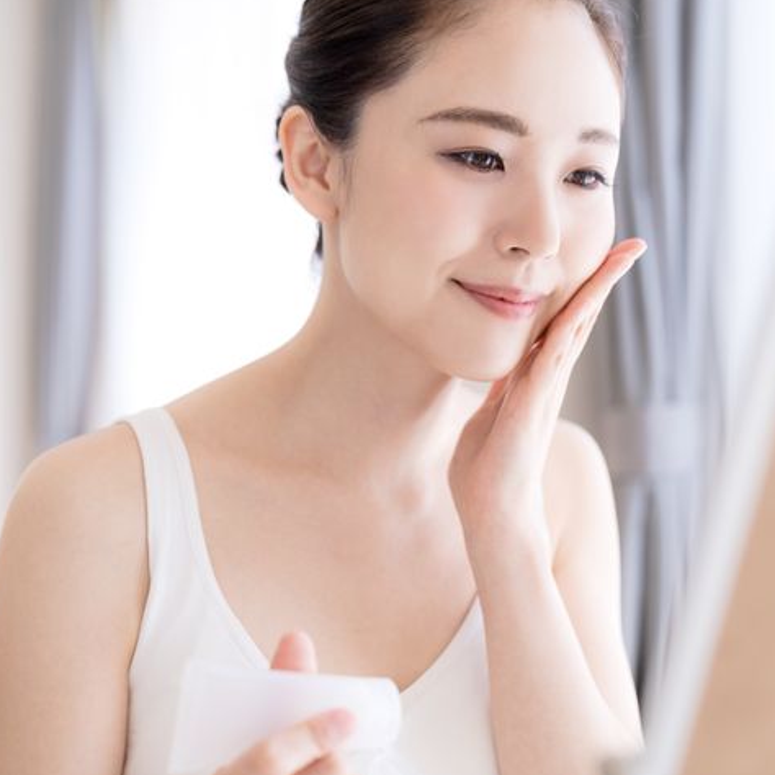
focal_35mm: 61
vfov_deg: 28.2
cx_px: 468
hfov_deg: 28.1
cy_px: 383
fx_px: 1545
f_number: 2.8
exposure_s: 1/320
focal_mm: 47
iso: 100
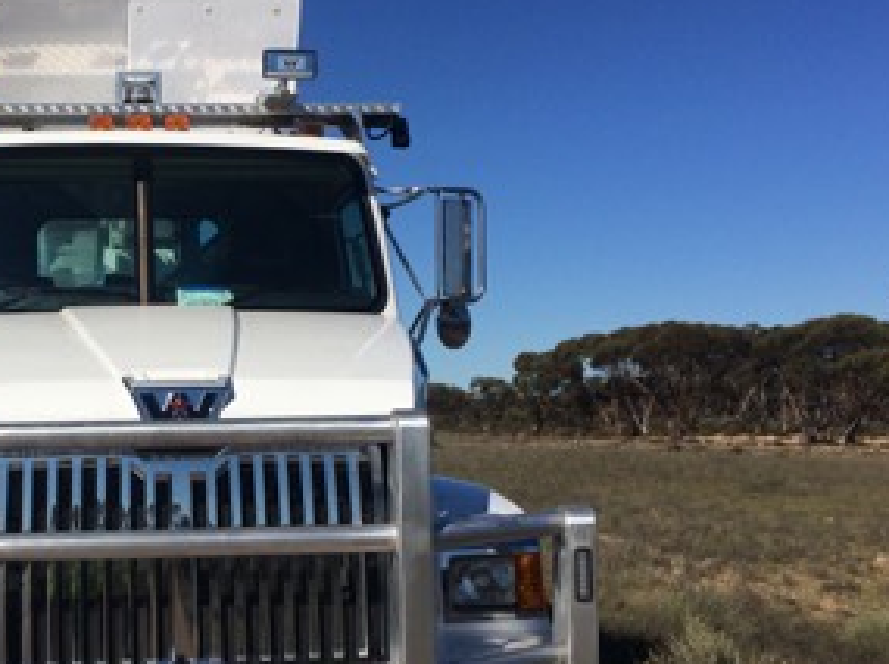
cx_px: 172
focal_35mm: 53
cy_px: 418
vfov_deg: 27.4
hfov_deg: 35.0
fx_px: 1359
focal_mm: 4.15
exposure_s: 1/5128
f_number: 2.2
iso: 32
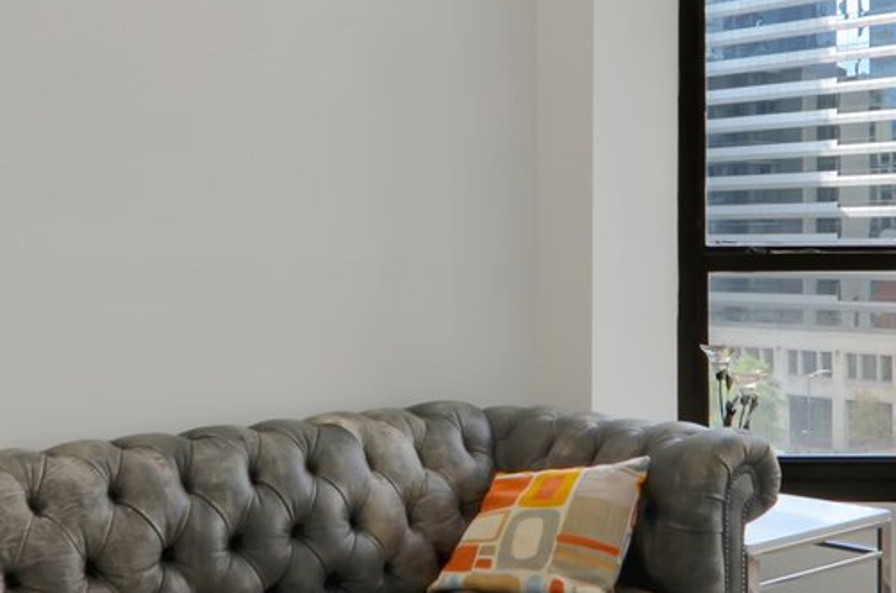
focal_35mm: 54
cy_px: 229
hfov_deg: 37.0
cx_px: 542
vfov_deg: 25.0
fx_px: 1331
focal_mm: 11
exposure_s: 1/15
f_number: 11
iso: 100
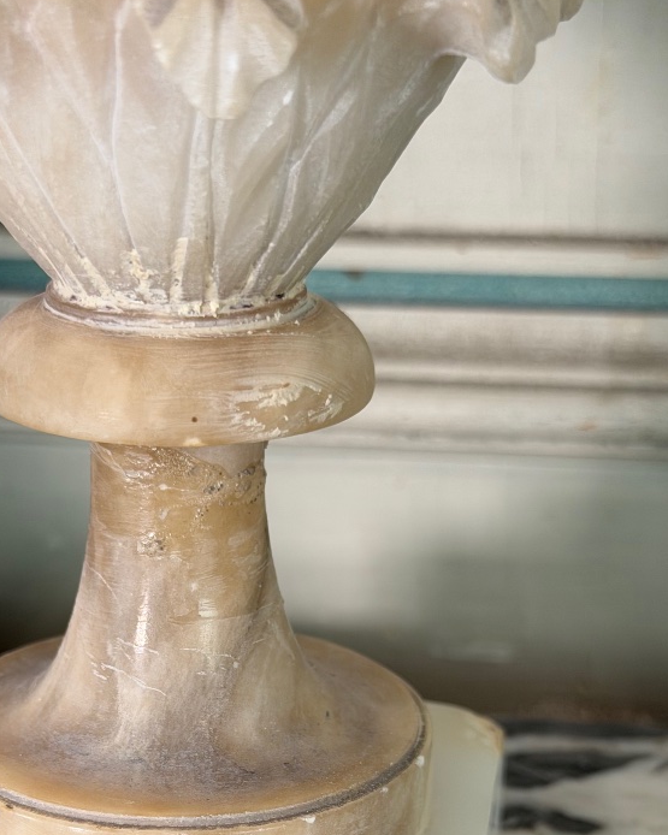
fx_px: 2002
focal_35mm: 81
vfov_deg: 23.1
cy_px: 716
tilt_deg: -22.1
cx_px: 241
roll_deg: +0.0
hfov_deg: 18.9
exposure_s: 1/50
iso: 80
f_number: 1.78
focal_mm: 6.76
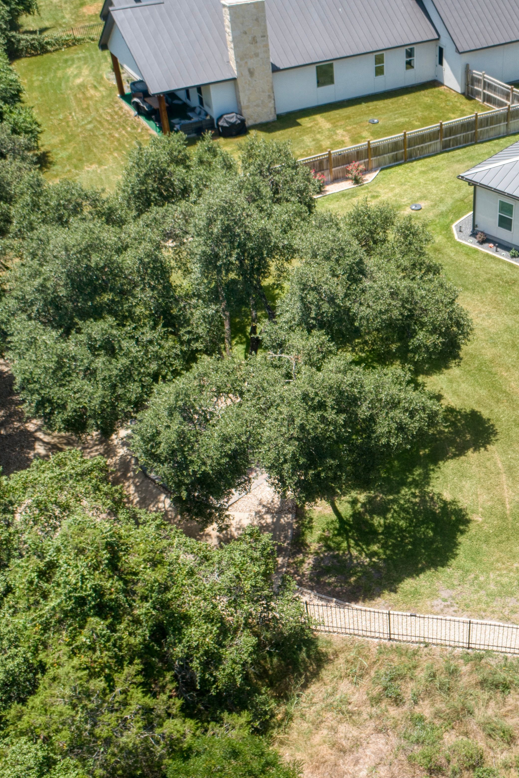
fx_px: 887
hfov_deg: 31.0
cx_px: 478
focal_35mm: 41
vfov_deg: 47.4
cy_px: 367
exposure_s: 1/120
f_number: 4
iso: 100
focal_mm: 8.8
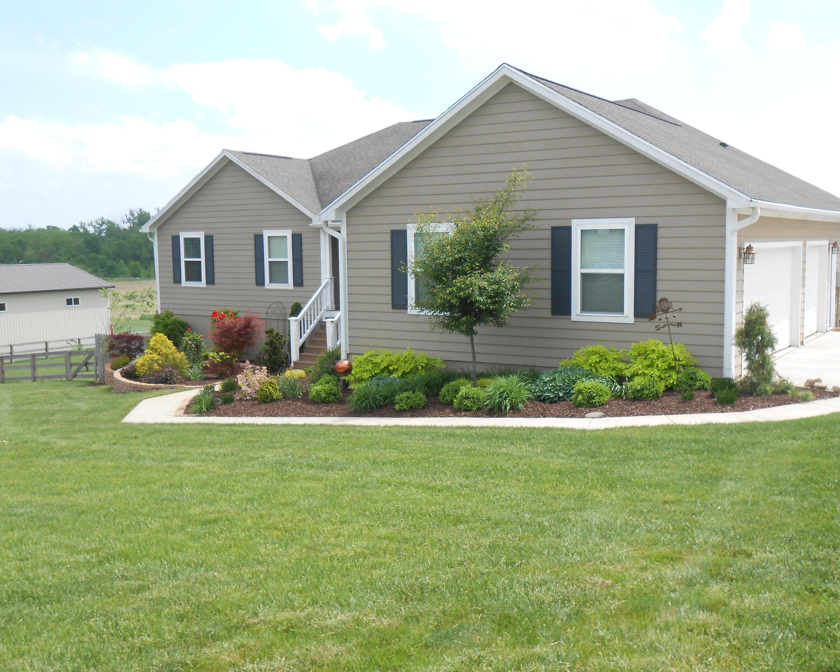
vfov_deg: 41.1
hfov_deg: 50.3
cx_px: 441
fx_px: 895
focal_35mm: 36
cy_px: 333
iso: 80
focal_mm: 6
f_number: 3.9
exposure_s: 1/400
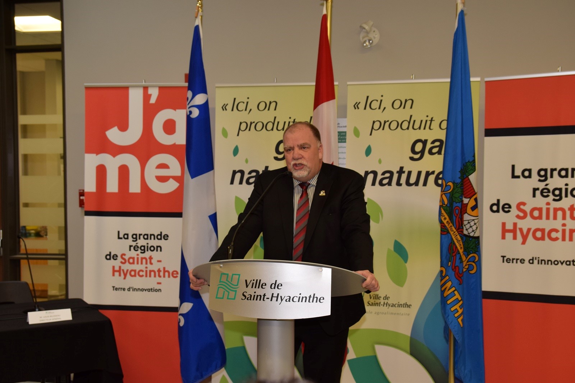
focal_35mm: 44
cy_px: 192
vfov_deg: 30.8
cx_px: 288
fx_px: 695
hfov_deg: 45.0
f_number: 5
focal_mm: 29
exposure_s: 1/60
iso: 400
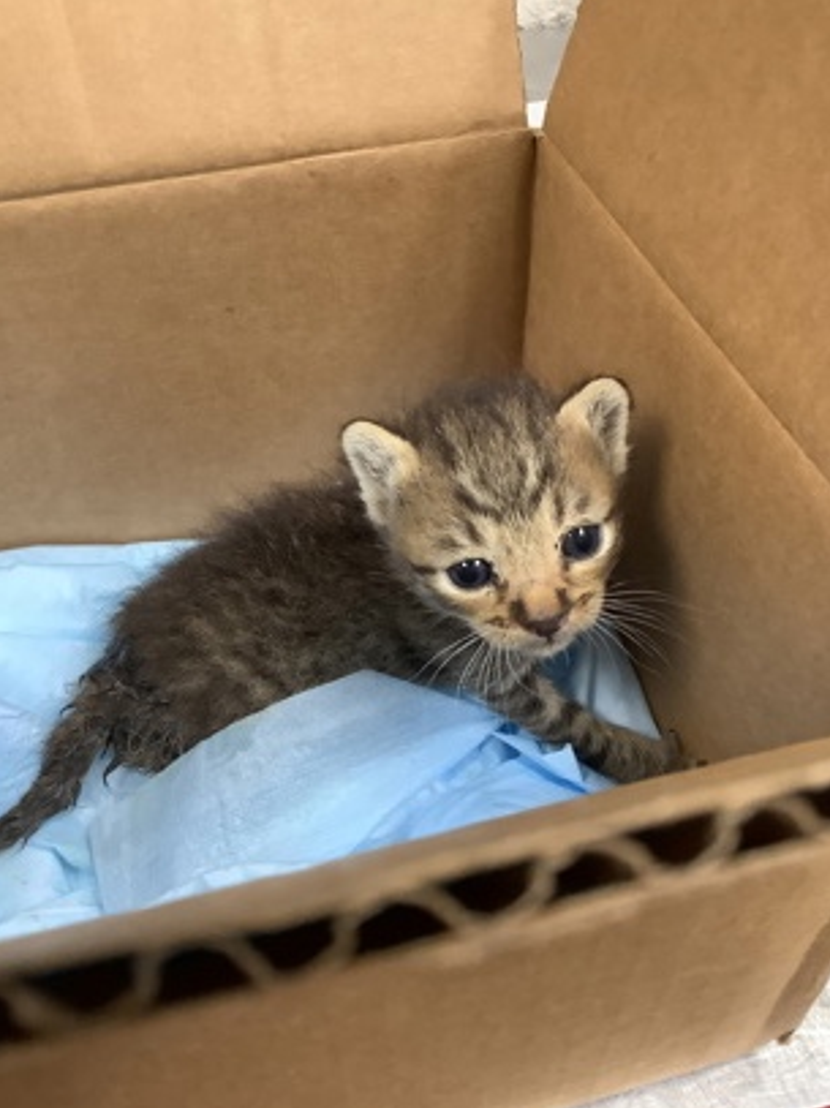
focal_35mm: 32
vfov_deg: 56.8
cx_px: 415
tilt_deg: -45.0
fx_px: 1024
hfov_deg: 44.1
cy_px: 544
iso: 320
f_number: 2.4
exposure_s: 1/50
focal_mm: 3.3
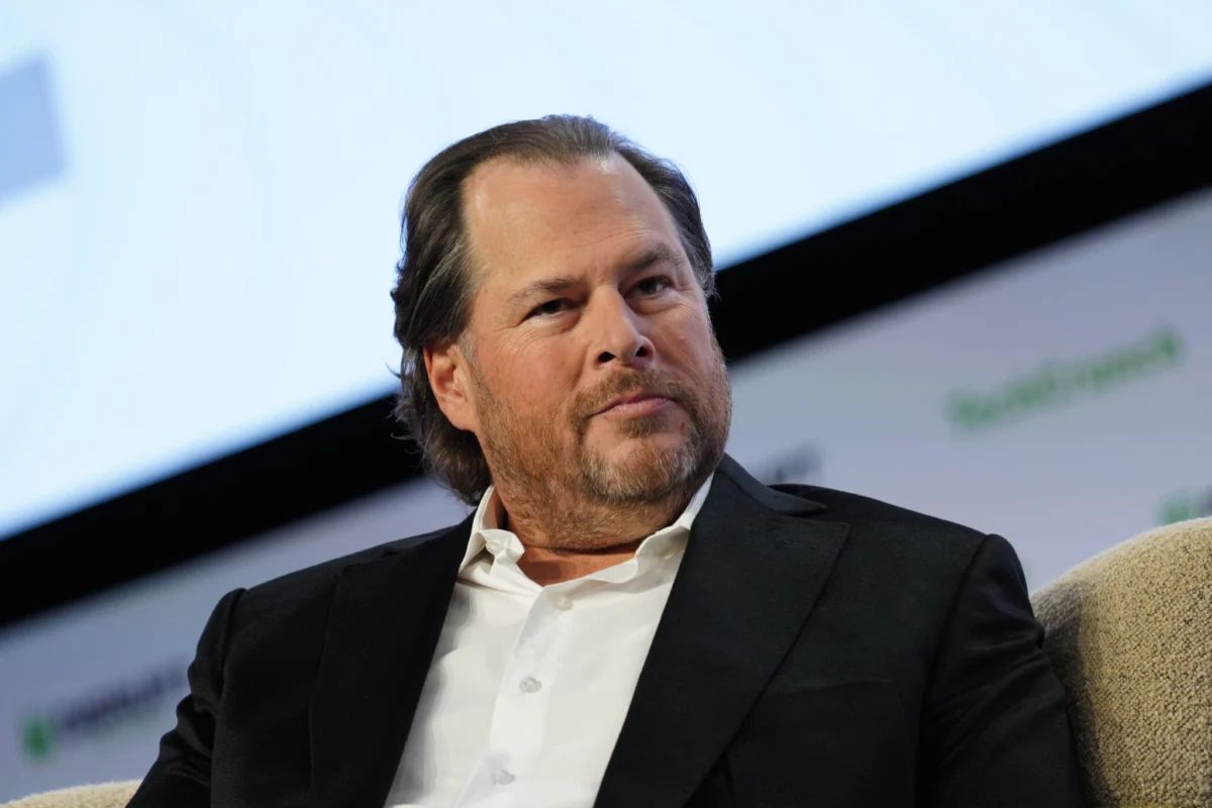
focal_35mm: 291
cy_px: 404
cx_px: 606
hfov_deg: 7.1
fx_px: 9796
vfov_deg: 4.7
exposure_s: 1/320
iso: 1600
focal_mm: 291
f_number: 5.6
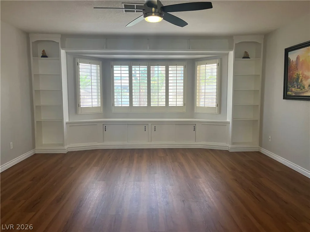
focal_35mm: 26
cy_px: 116
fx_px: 233
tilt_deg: -6.3
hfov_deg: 67.3
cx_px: 155
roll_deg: +0.4
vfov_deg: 53.1
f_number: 1.6
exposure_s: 1/60
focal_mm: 5.1
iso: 100
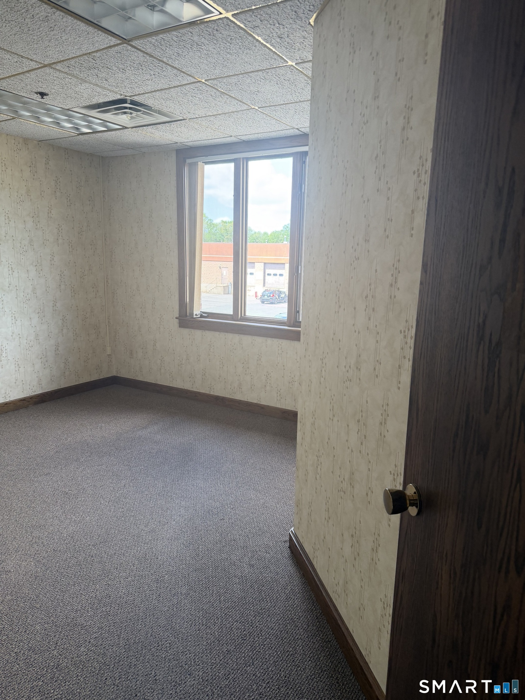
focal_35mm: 24
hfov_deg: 56.8
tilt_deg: -12.3
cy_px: 350
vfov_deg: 71.6
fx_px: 485
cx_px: 262
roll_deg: -2.3
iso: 125
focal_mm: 6.76
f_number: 1.78
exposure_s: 1/121
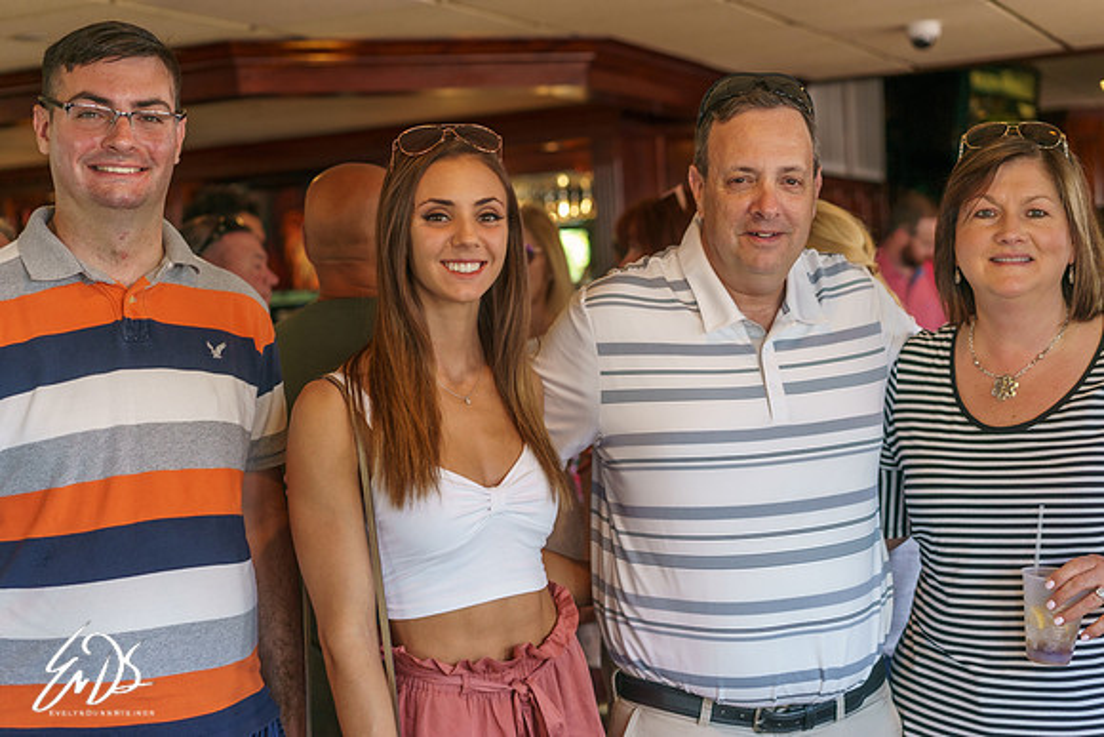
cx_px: 552
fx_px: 1687
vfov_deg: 24.6
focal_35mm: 55
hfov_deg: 36.2
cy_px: 368
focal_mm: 55
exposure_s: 1/125
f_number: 2.8
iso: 200
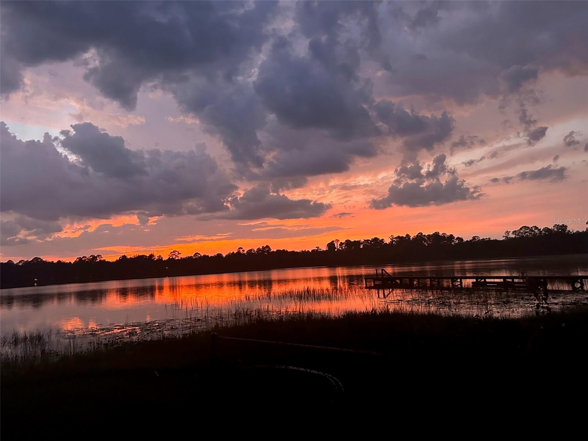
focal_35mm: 26
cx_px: 294
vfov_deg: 53.1
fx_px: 442
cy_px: 220
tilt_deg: +6.4
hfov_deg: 67.3
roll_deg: +3.6
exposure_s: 1/59
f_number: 1.5
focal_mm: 5.7
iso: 500
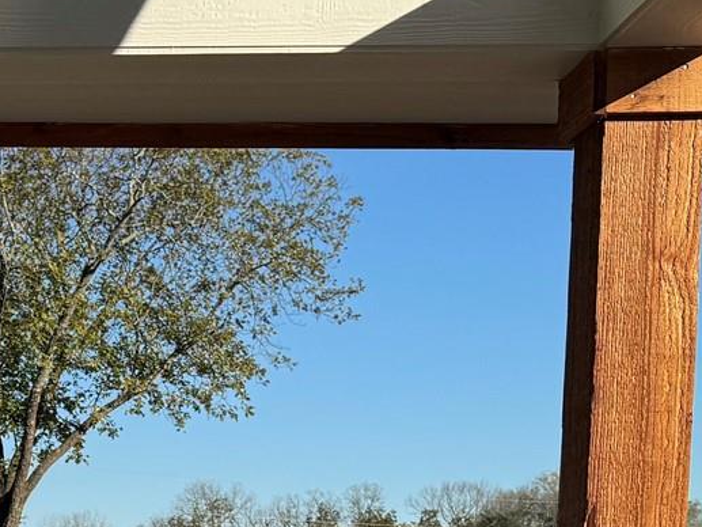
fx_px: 1927
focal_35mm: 95
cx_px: -11
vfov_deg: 14.3
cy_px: 857
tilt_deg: -7.1
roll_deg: -0.9
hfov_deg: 20.0
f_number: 1.78
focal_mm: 6.76
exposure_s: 1/4049
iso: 80
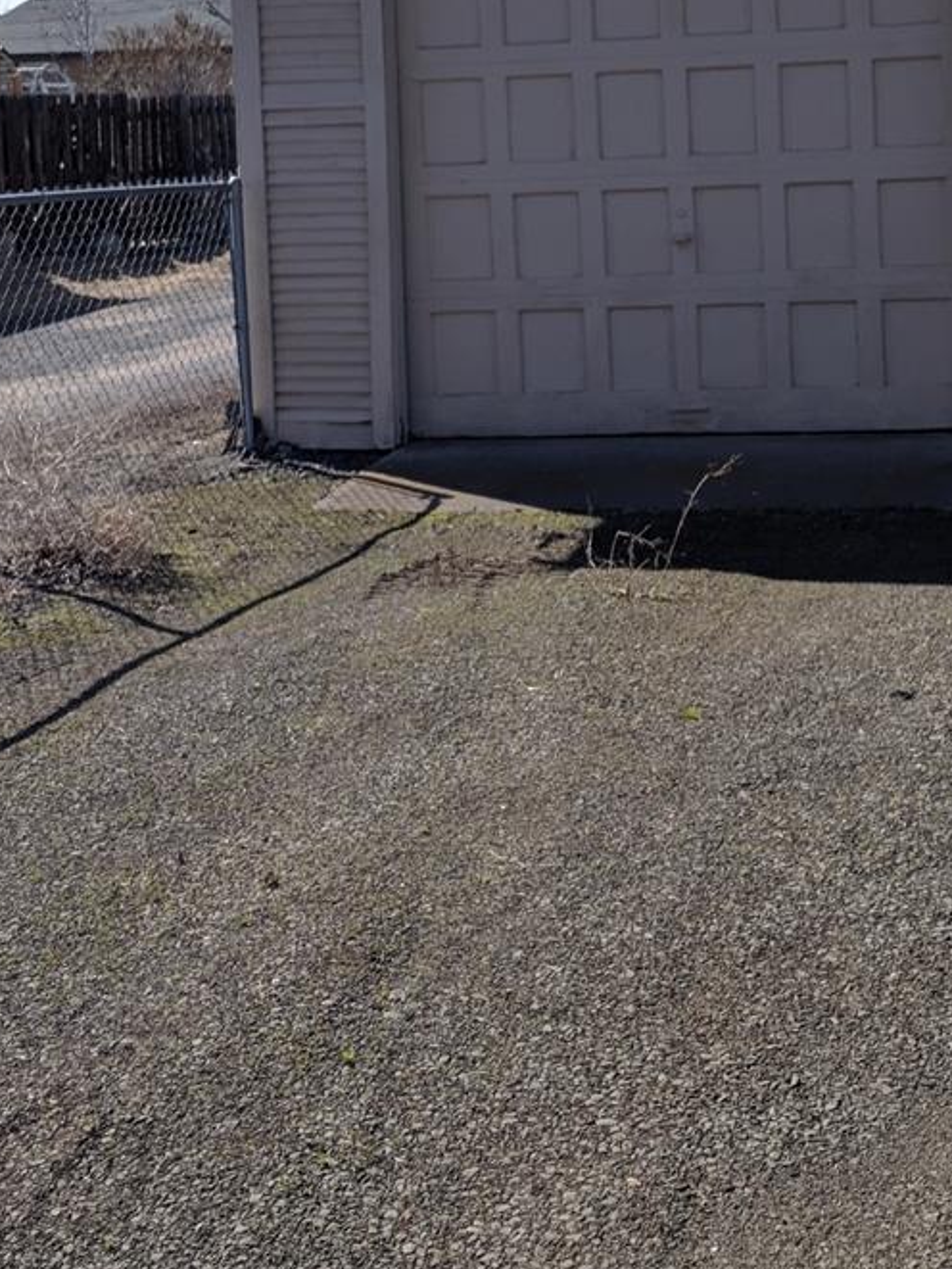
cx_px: 742
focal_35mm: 59
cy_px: 234
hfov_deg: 24.5
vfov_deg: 31.7
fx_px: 2163
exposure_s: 1/2387
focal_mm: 4.67
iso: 44
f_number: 2
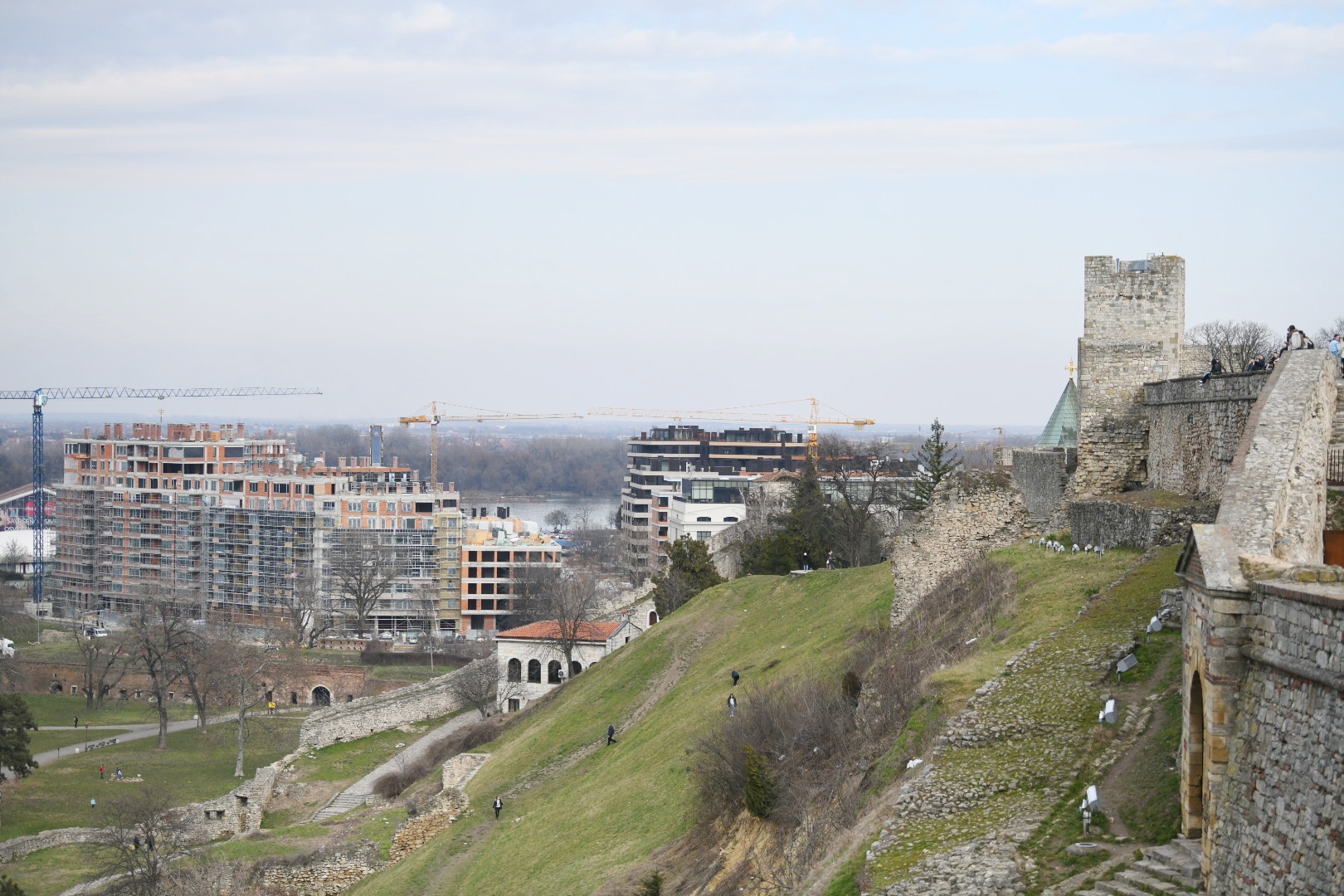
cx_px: 672
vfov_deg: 19.5
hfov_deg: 28.8
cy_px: 448
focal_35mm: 70
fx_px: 2613
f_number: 2.8
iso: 800
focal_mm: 70
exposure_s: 1/8000
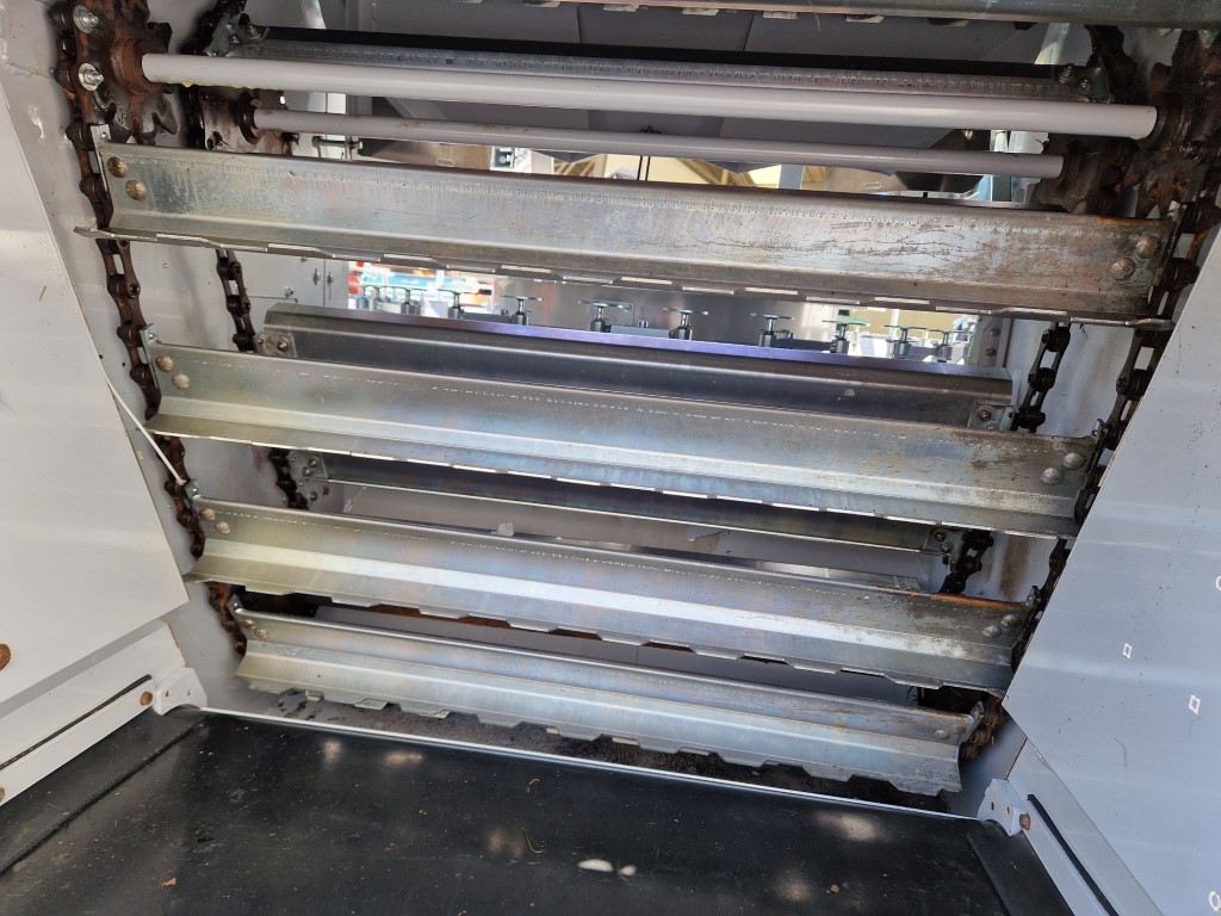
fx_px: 811
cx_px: 610
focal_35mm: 23
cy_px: 458
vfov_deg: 58.9
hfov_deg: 73.9
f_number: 1.8
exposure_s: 1/180
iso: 50
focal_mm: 5.4
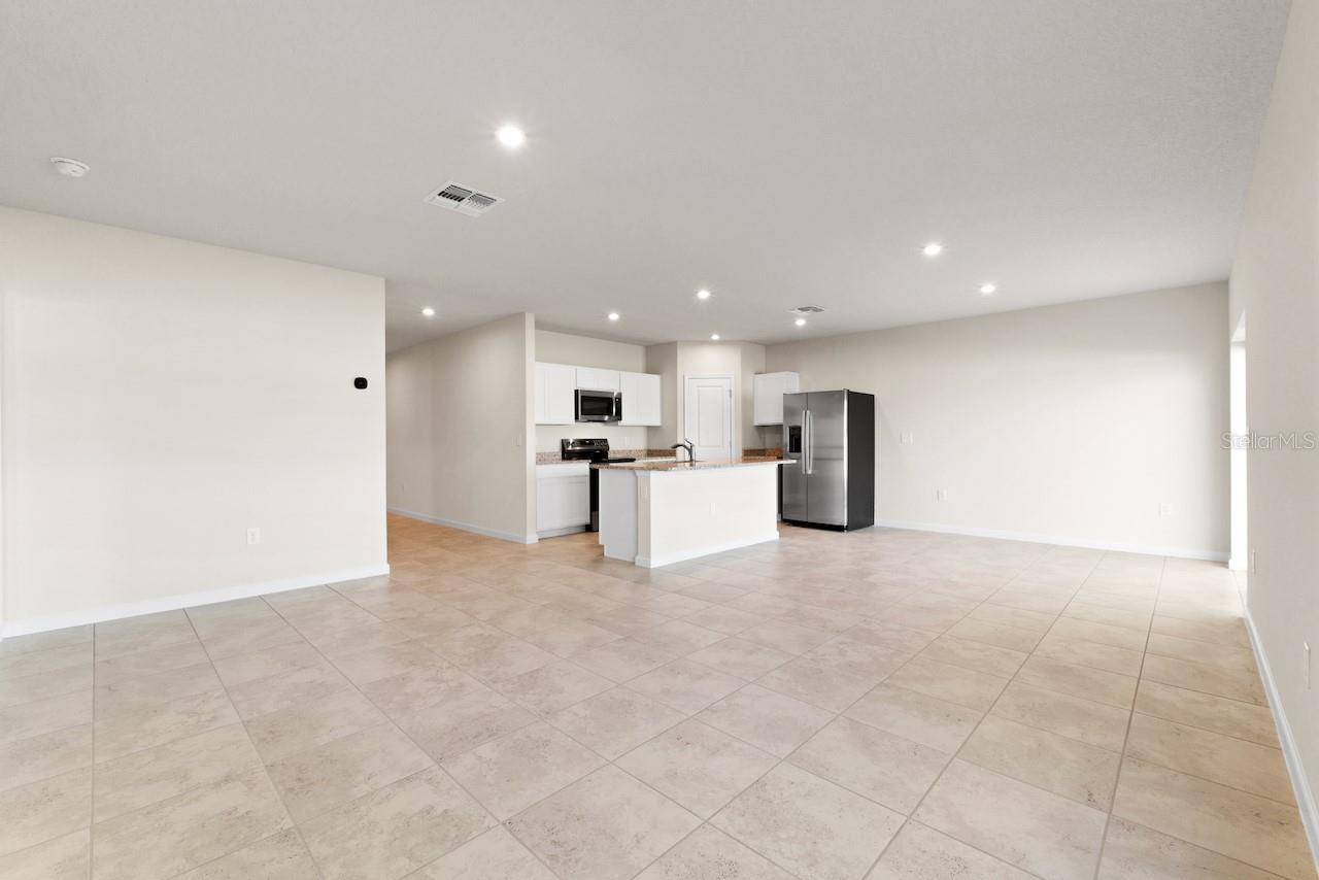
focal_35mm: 15
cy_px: 440
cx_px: 660
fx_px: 550
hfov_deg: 100.4
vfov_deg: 77.4
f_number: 9
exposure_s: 1/8
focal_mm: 10
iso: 200
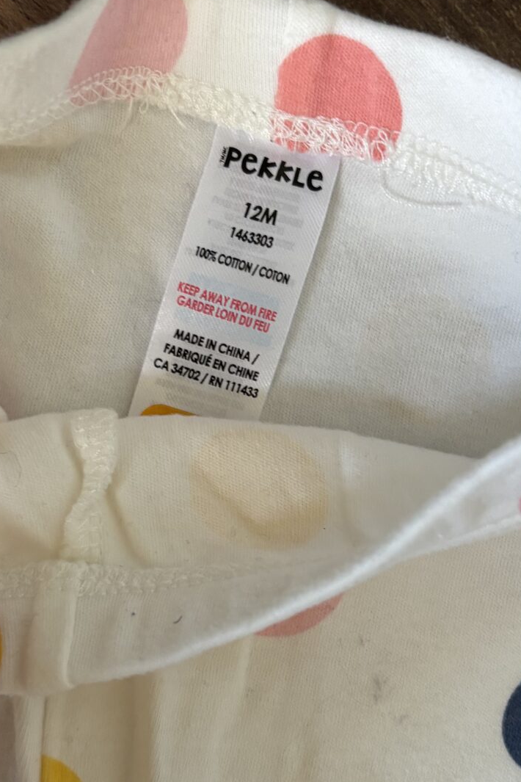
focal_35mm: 52
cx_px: 225
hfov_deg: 26.0
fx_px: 1129
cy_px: 482
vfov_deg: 38.0
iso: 200
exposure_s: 1/60
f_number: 1.6
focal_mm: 5.96
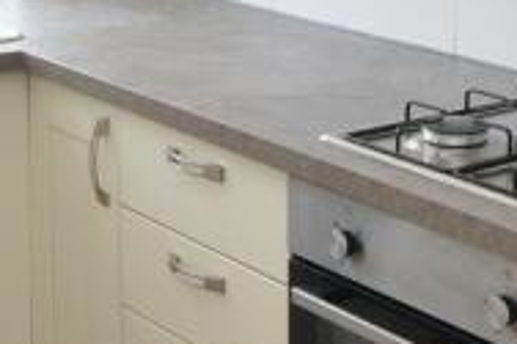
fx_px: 1287
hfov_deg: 21.5
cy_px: 0
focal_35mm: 90
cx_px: 572
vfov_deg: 15.0
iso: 1600
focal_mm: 11
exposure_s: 1/80
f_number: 14
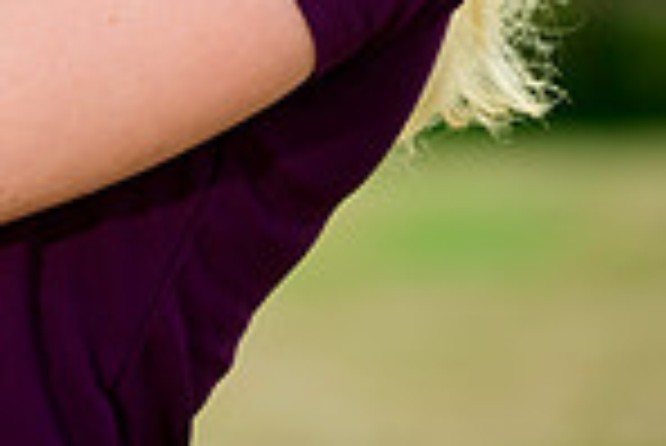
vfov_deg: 2.3
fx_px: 10870
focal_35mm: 587
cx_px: -423
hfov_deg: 3.5
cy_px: -399
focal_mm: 150
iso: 160
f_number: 4
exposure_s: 1/200
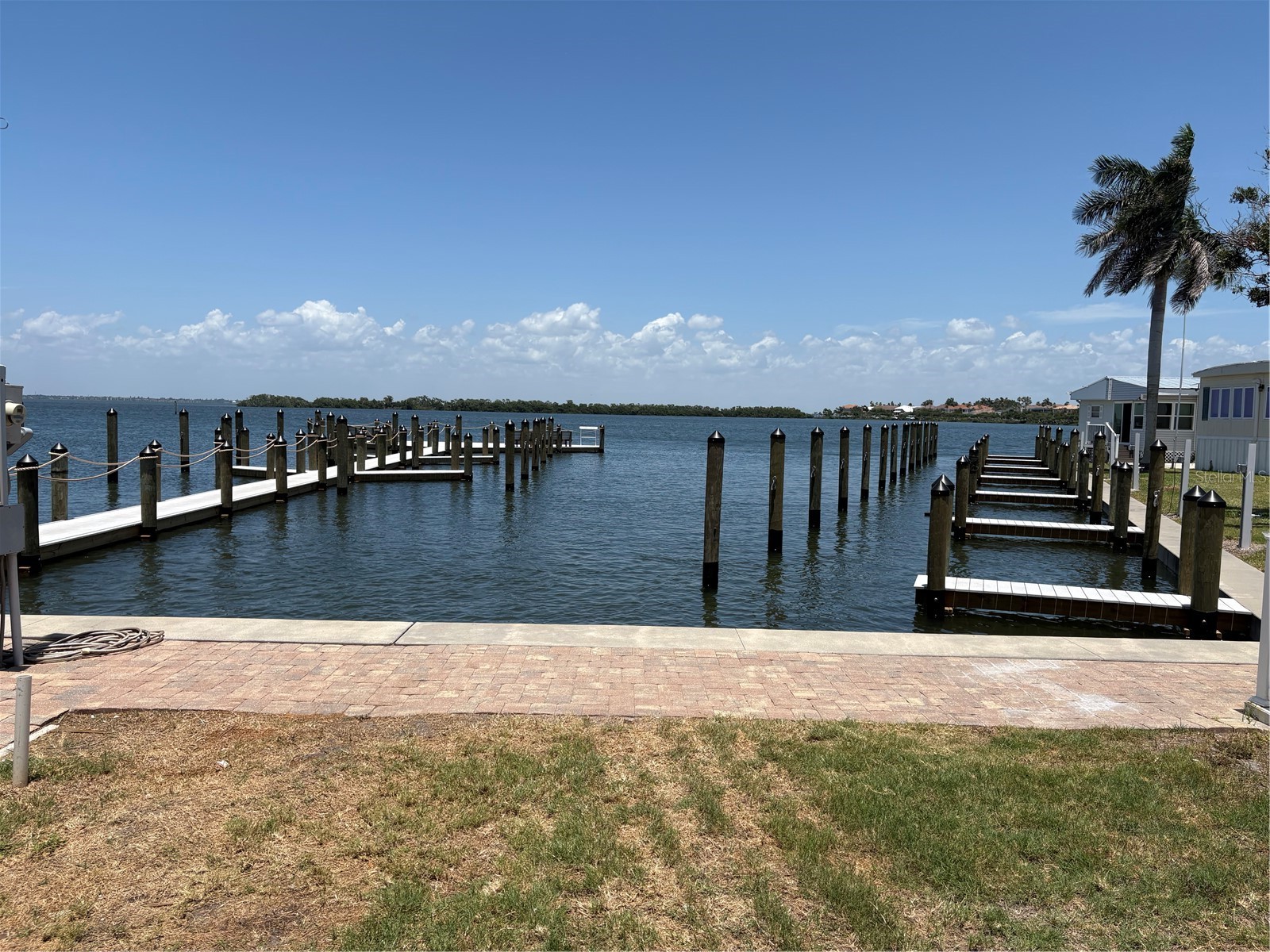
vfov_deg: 53.1
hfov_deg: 67.3
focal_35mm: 26
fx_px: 954
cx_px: 635
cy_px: 476
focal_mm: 5.96
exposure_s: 1/4608
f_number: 1.6
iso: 50
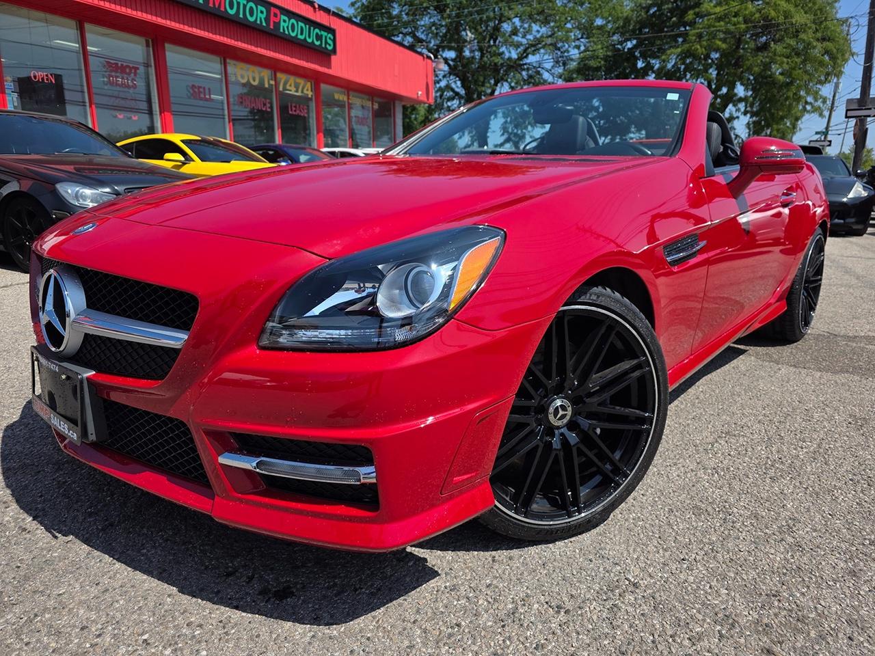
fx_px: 581
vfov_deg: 58.9
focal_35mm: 23
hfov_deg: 73.9
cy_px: 328
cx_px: 438
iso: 80
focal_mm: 6.3
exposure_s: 1/5608
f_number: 1.7
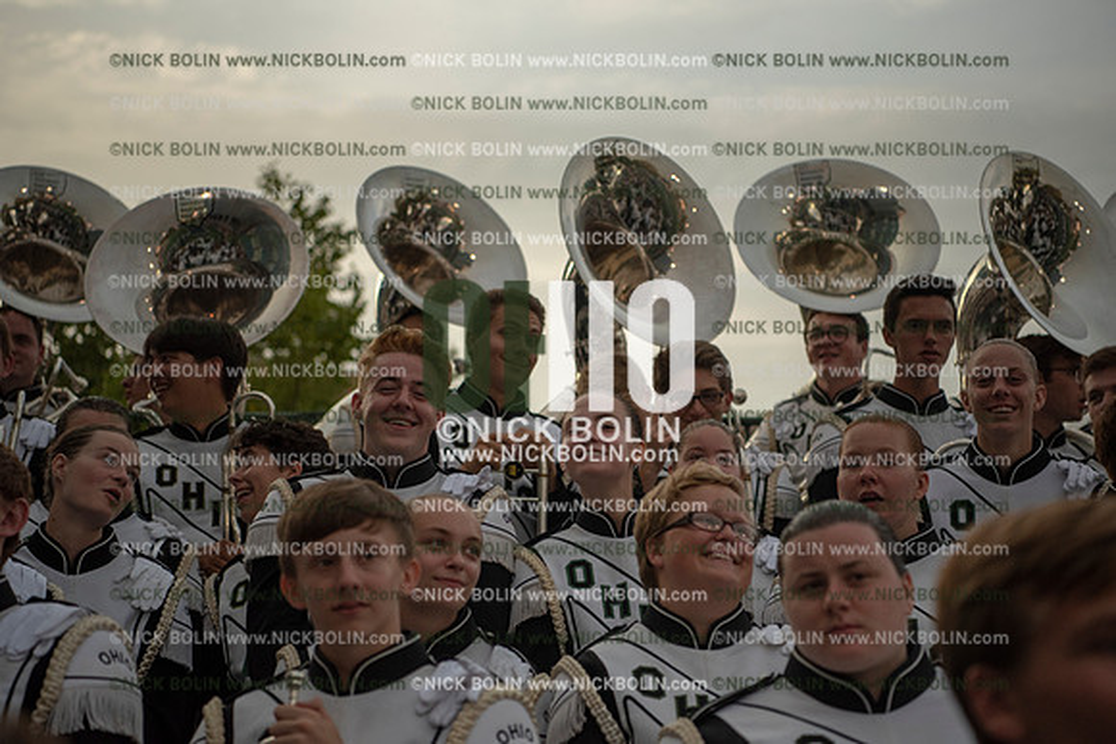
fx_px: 2170
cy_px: 372
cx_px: 558
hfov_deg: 28.8
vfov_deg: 19.5
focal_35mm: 70
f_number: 3.2
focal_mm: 70
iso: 800
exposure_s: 1/4000
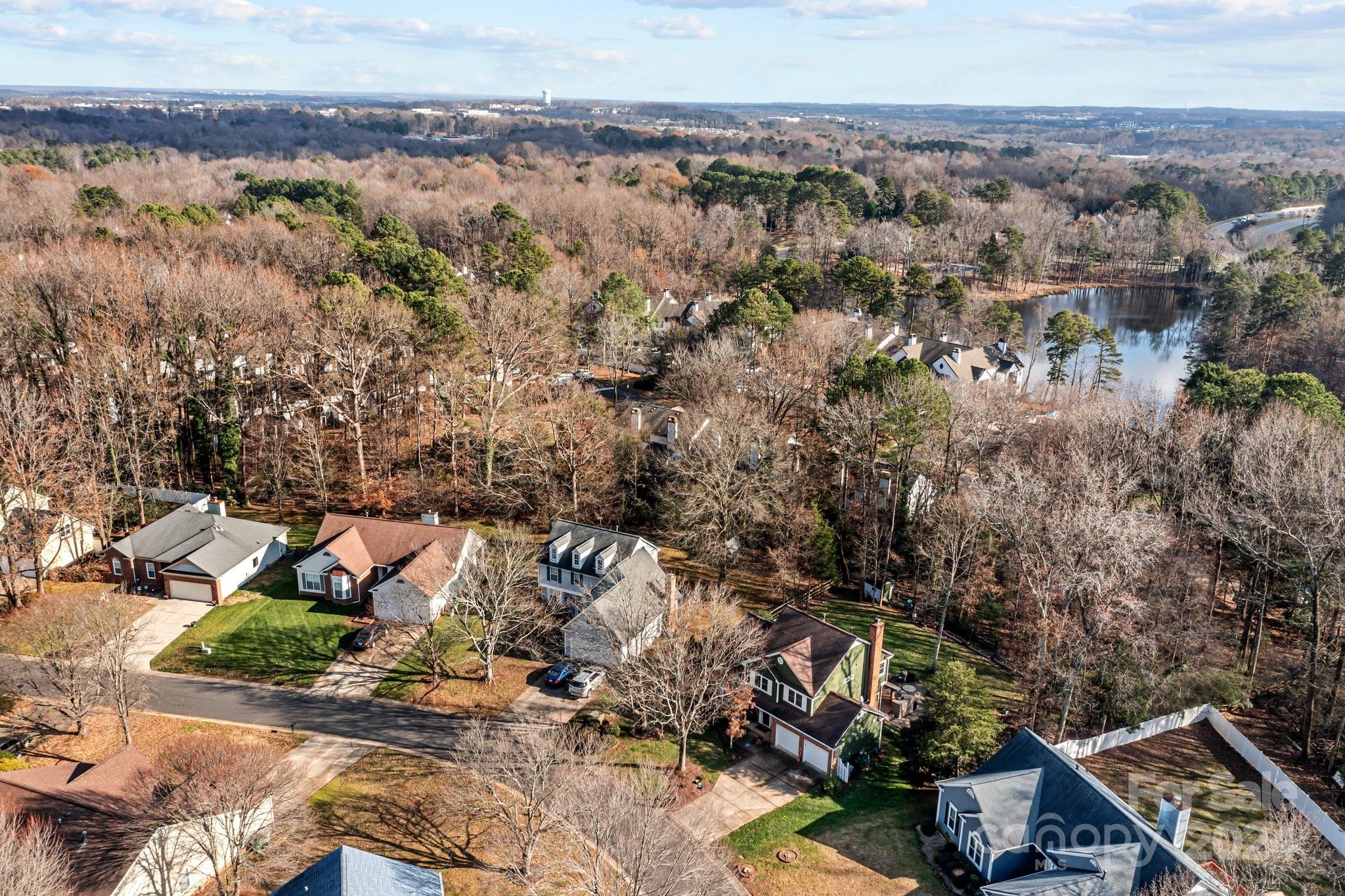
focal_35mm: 28
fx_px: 1046
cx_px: 672
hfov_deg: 65.5
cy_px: 448
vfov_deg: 46.4
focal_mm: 10.26
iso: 100
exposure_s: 1/320
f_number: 5
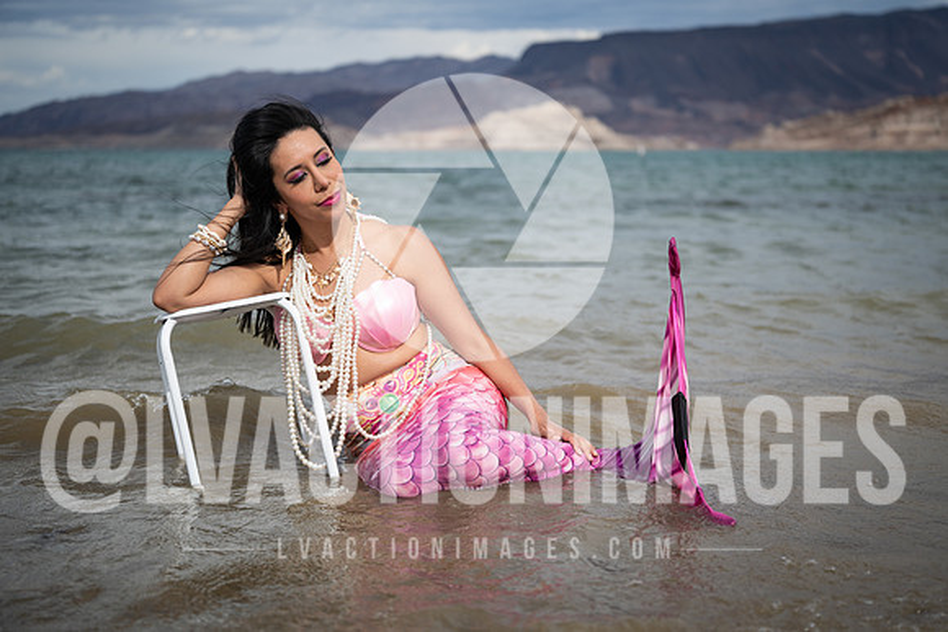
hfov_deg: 35.9
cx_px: 501
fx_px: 1461
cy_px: 319
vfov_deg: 24.4
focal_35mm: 55
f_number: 2.8
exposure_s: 1/1600
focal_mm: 51
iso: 64
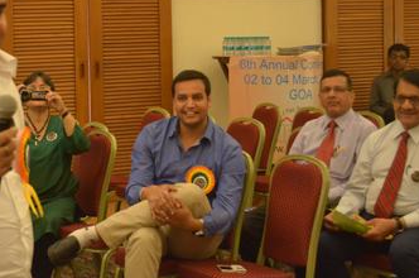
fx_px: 1102
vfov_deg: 14.2
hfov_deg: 21.2
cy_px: 33
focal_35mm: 95
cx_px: 66
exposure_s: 1/80
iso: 2500
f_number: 5
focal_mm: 35
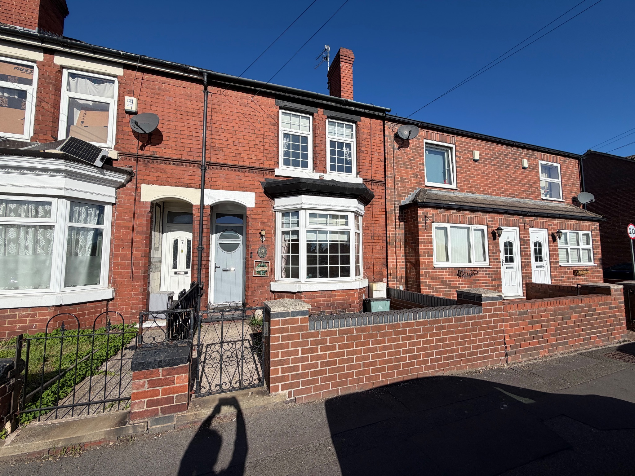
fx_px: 257
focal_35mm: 14
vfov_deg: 85.7
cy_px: 238
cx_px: 318
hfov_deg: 102.1
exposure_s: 1/1235
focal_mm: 2.22
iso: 20
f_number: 2.2
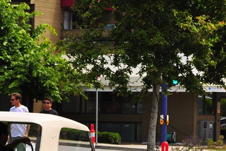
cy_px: 152
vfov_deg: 6.4
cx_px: 28
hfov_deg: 9.5
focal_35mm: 215
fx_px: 1351
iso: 320
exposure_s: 1/800
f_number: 8
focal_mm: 55
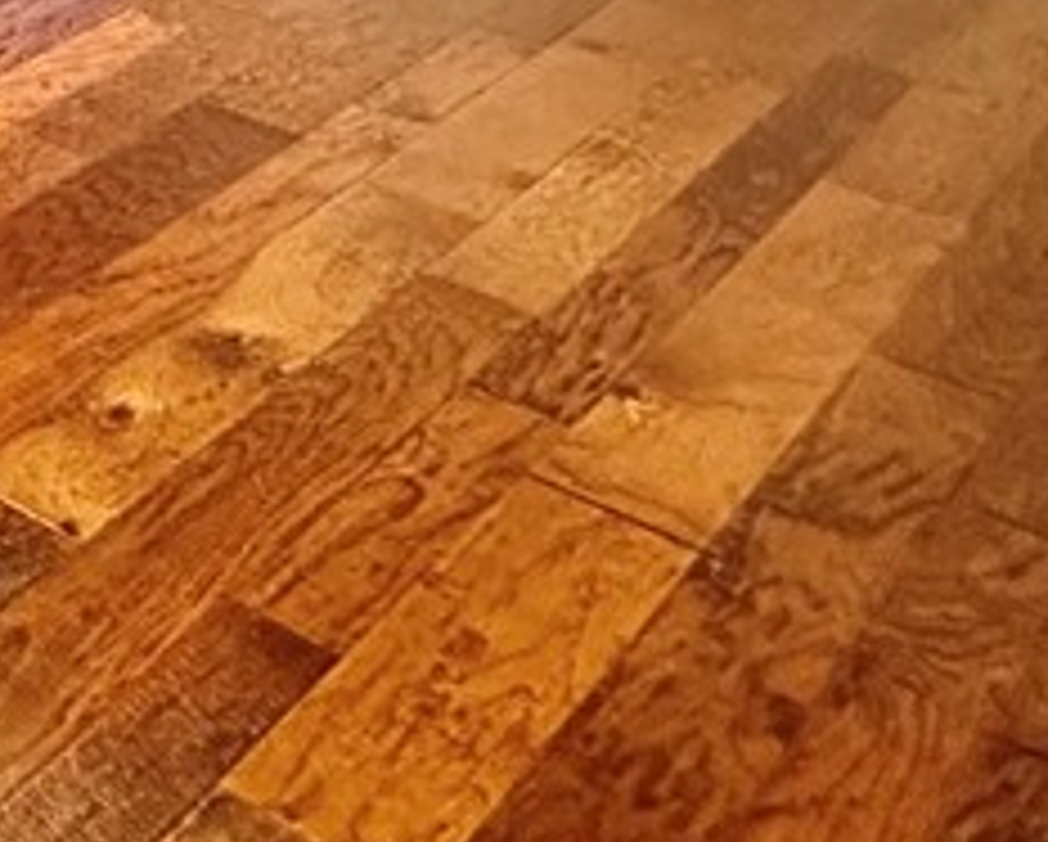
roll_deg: +2.9
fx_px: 1863
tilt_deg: -18.4
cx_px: -679
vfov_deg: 23.4
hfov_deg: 22.8
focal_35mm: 60
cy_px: -144
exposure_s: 1/60
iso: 800
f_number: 2.2
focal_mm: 2.22
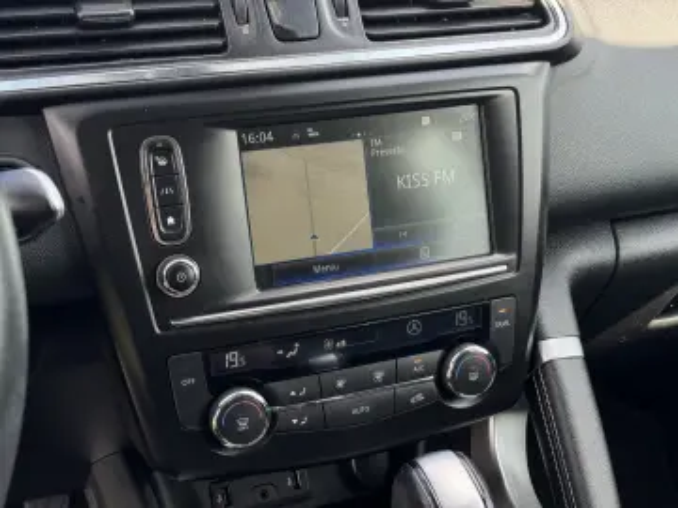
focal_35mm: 48
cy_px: 254
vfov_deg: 30.3
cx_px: 339
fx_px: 940
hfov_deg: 39.7
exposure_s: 1/329
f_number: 1.78
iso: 80
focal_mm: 6.76
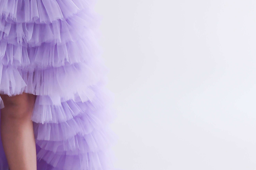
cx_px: 16
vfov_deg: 11.9
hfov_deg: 18.1
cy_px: -61
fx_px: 789
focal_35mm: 111
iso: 640
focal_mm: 35
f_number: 8
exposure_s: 1/125
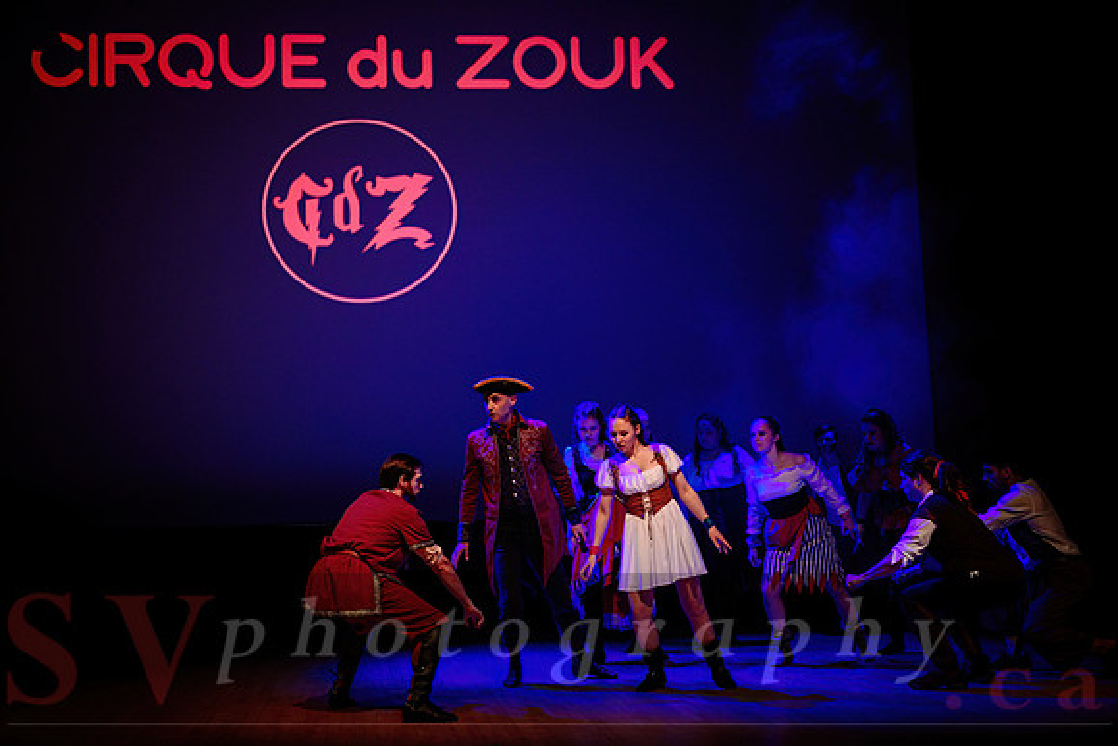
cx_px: 502
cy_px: 407
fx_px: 1449
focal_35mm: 47
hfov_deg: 42.1
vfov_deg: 28.9
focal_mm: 42
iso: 1600
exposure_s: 1/100
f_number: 2.8
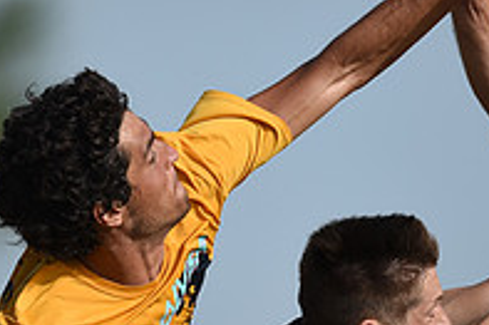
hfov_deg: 1.8
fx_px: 15947
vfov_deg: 1.2
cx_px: 248
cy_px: 174
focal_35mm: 1175
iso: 100
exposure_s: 1/2500
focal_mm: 400
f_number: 3.2
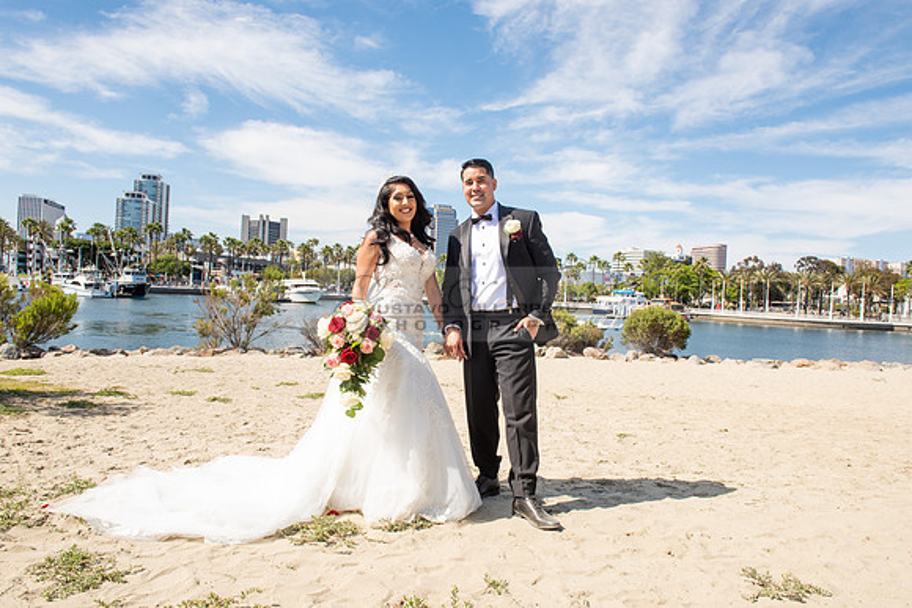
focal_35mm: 24
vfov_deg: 53.2
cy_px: 304
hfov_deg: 73.7
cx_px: 456
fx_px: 608
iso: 200
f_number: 11
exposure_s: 1/200
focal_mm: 24
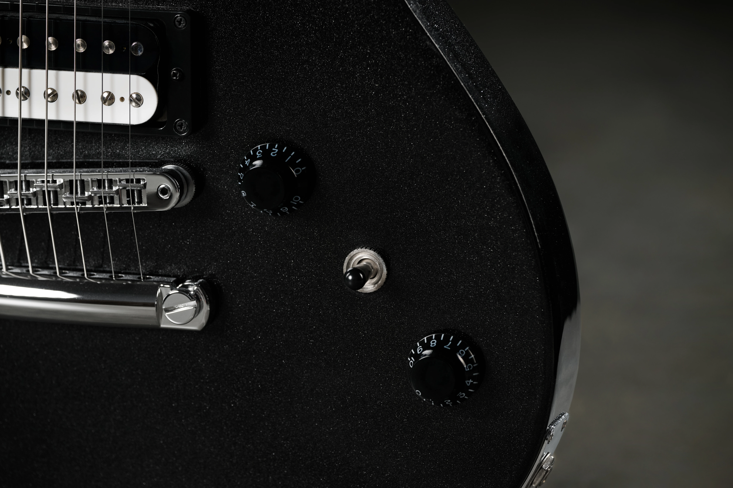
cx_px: 366
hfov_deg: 7.6
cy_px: 244
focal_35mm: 270
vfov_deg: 5.1
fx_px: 5497
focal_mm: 270
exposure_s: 1/200
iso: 400
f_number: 7.1
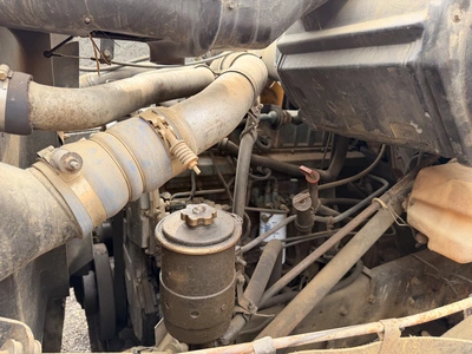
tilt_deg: -16.4
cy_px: 177
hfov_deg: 71.6
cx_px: 236
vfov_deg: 56.8
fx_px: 327
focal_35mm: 24
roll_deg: -2.9
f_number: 1.78
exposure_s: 1/426
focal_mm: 6.76
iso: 100
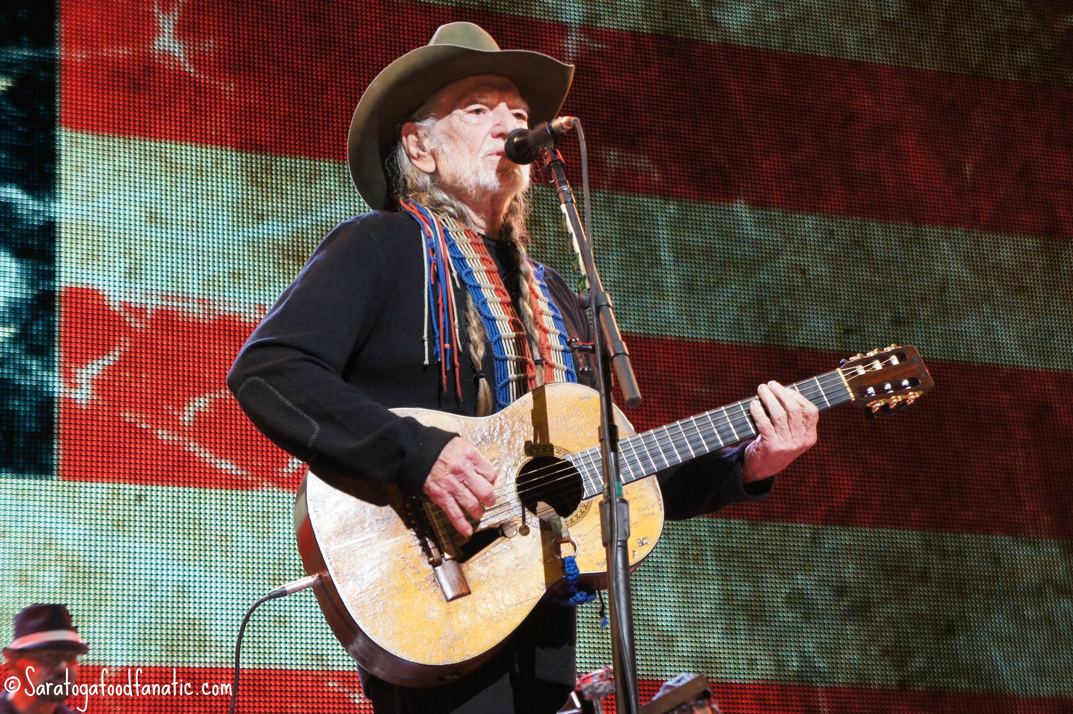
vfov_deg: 16.5
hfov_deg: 24.6
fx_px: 2457
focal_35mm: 82
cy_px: 357
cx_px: 536
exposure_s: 1/60
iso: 1600
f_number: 5.6
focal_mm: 55
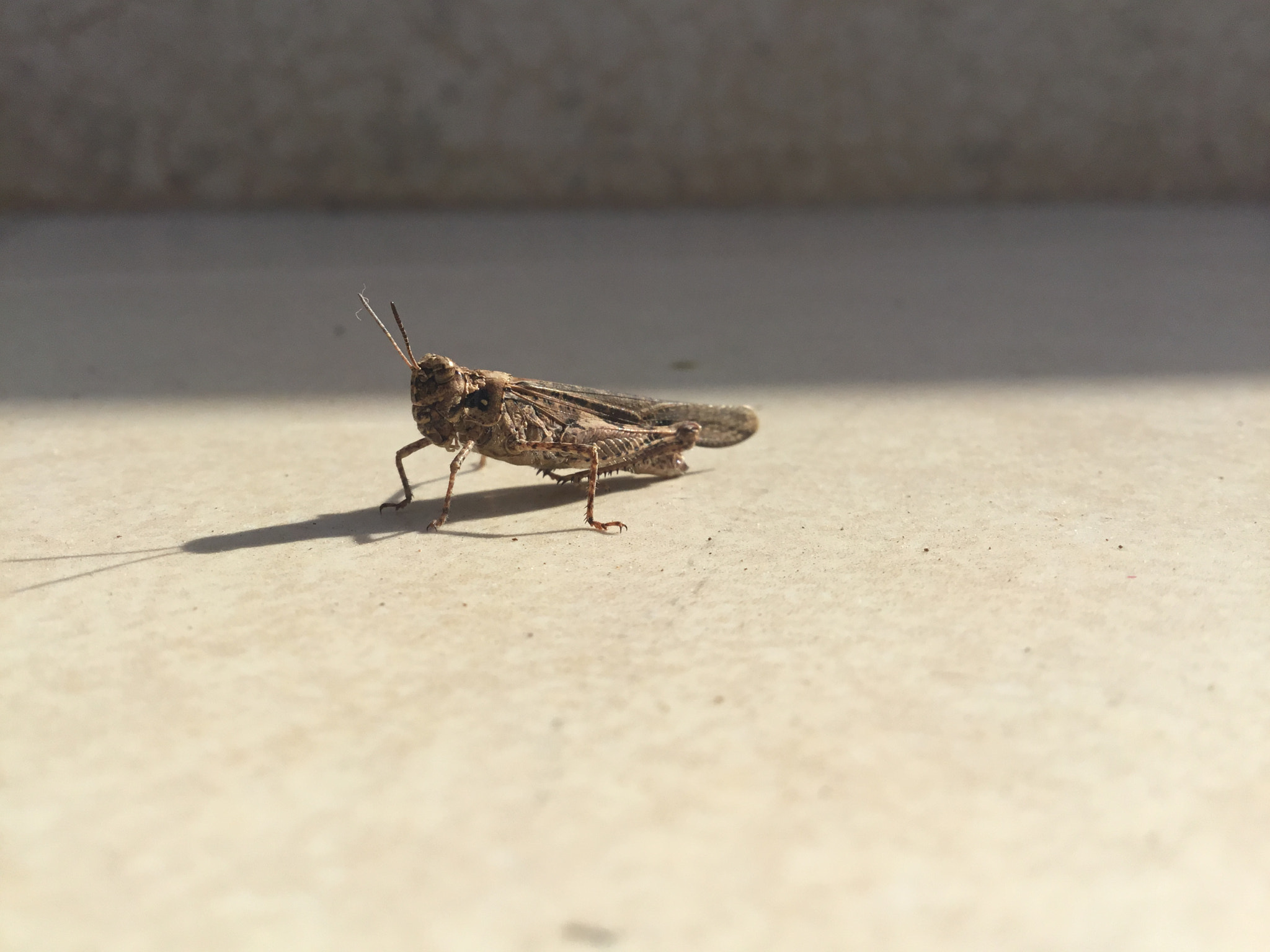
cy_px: 476
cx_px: 635
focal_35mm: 31
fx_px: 1137
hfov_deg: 58.4
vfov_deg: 45.4
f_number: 2.4
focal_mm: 3.3
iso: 25
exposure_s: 1/1538
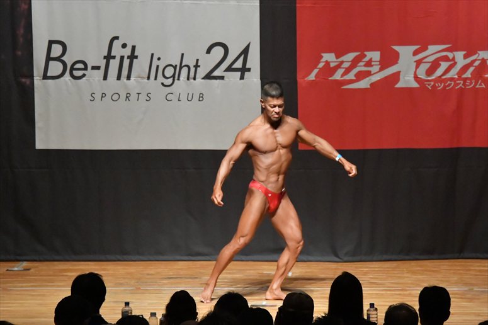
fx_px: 3049
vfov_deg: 6.1
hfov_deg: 9.2
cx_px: 244
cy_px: 162
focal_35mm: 225
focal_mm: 150
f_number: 5.6
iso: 12800
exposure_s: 1/400
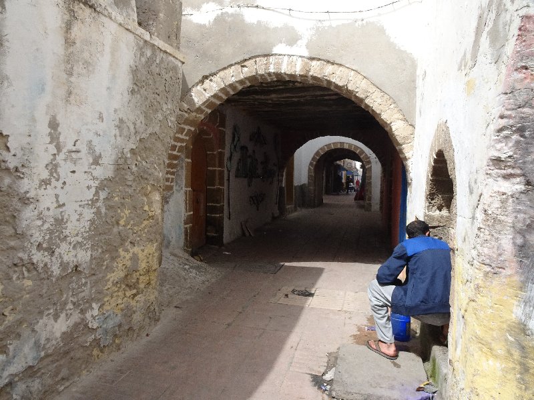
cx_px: 267
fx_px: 386
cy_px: 200
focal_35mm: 25
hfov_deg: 69.4
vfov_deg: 54.9
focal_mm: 4.25
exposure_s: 1/1000
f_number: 3.5
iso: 160
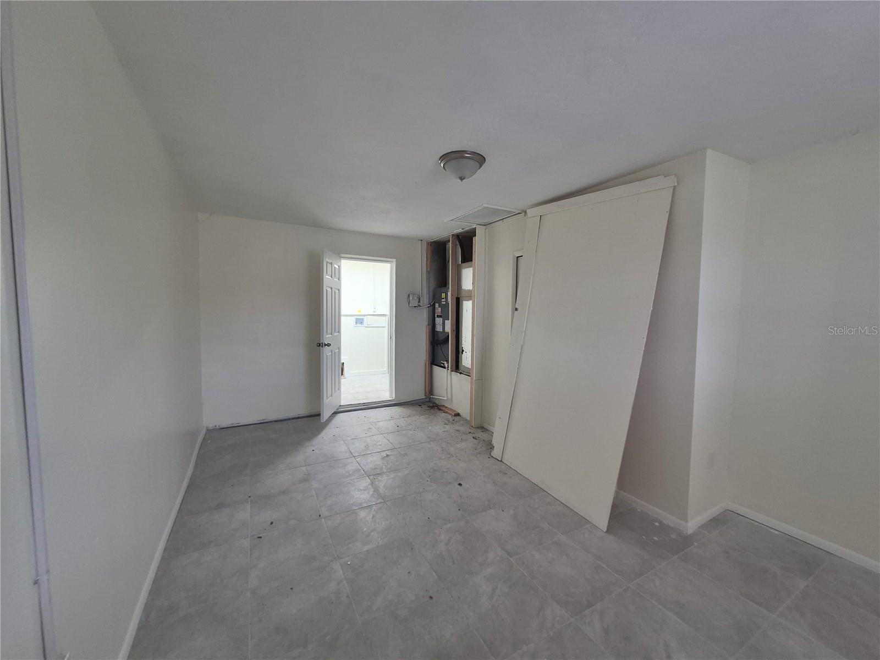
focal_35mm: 13
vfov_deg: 89.9
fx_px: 330
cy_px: 330
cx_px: 440
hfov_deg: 106.2
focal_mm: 1.74
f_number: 2.2
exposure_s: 1/60
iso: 250
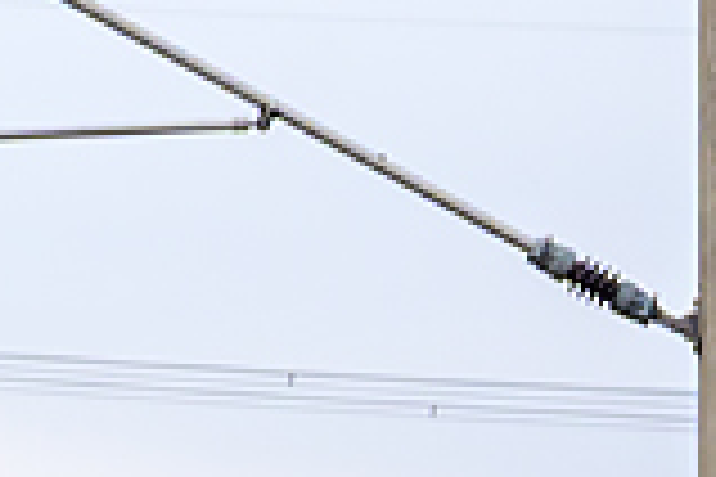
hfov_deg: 4.1
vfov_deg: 2.7
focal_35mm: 497
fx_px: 9884
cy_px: 1138
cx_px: -896
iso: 400
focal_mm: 44
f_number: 8
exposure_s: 1/500
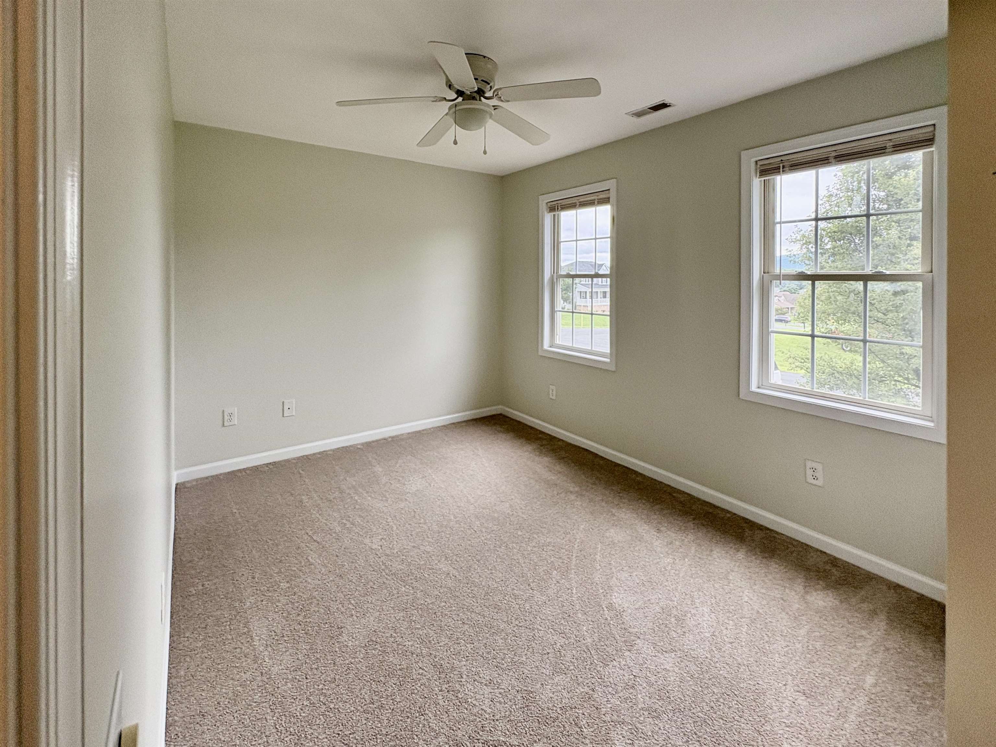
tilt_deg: -6.5
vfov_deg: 85.7
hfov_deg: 102.1
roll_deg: +0.3
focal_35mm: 14
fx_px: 403
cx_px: 498
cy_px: 374
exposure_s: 1/99
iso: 160
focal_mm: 2.22
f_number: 2.2
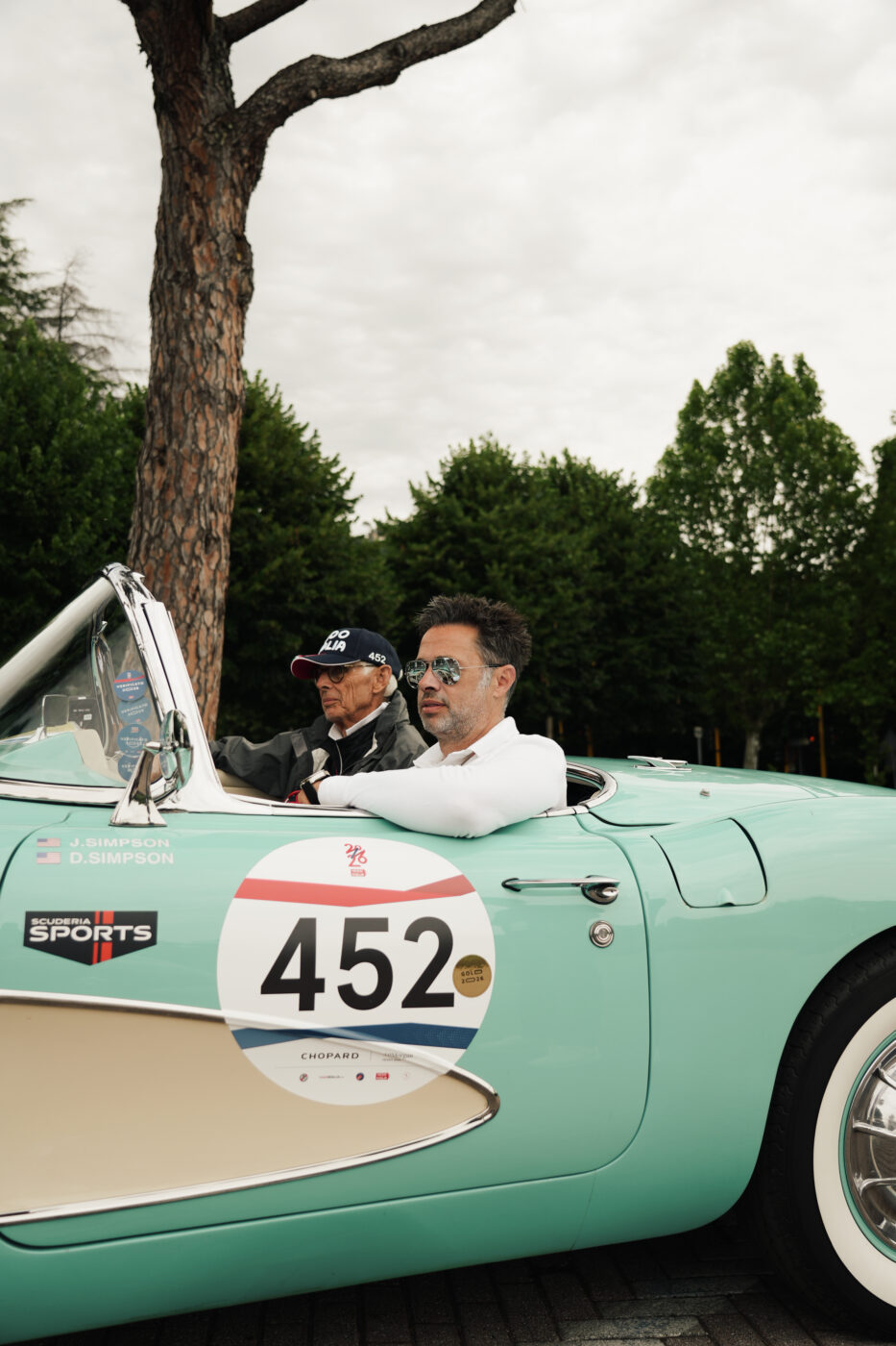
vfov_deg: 57.2
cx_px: 448
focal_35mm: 33
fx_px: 1232
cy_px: 673
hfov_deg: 40.0
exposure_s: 1/160
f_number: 4
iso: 100
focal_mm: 33
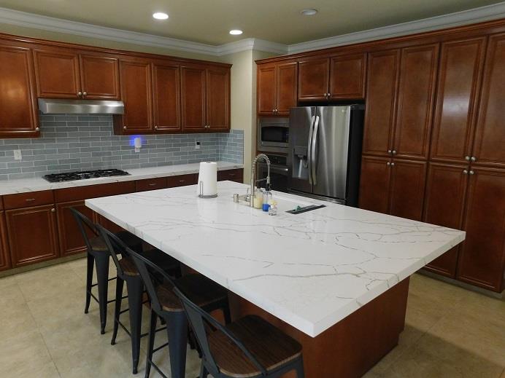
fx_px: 350
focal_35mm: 24
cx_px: 252
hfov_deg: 71.6
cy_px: 189
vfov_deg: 56.8
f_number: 3
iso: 320
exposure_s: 1/30
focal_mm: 4.1
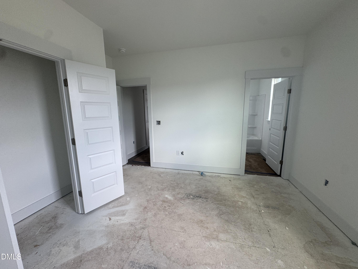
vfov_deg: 85.7
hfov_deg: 102.1
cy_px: 134
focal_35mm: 14
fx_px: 145
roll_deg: +0.8
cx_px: 179
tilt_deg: -9.2
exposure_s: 1/99
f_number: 2.2
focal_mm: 2.22
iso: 100
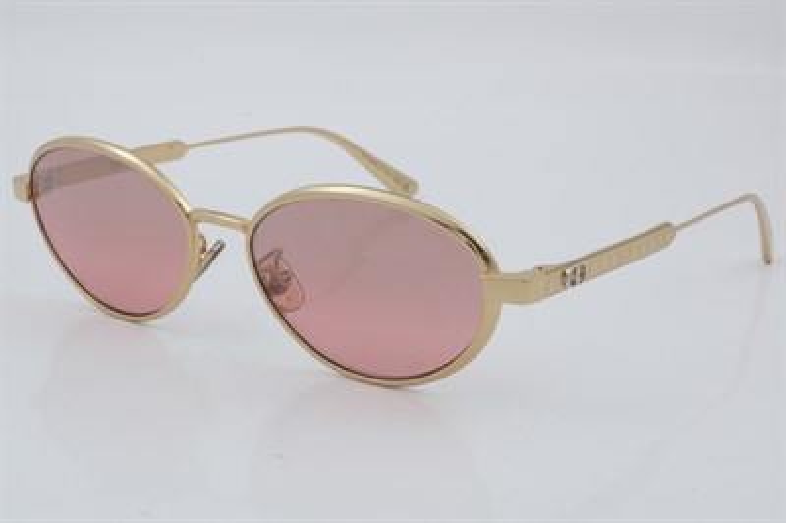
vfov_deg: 18.2
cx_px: 393
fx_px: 1636
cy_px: 262
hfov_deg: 27.0
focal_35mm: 75
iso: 100
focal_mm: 50
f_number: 29
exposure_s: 1/4
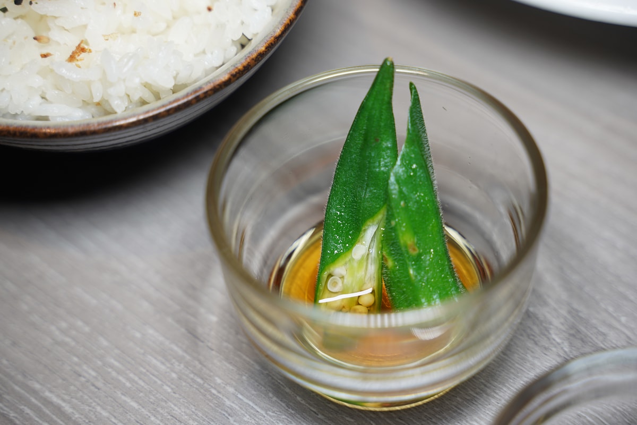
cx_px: 318
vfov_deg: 18.2
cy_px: 212
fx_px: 1327
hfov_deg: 27.0
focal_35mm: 75
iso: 100
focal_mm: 75
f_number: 4
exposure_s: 1/80
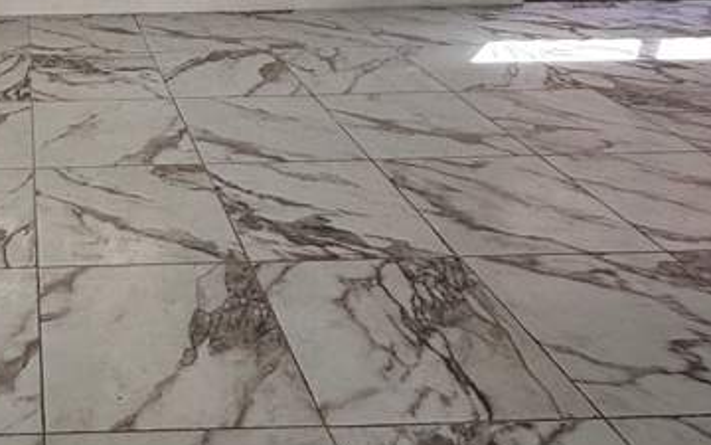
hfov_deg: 40.8
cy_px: -87
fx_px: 853
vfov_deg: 26.1
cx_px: 36
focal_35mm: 44
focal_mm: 2.22
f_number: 2.2
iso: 64
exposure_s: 1/166
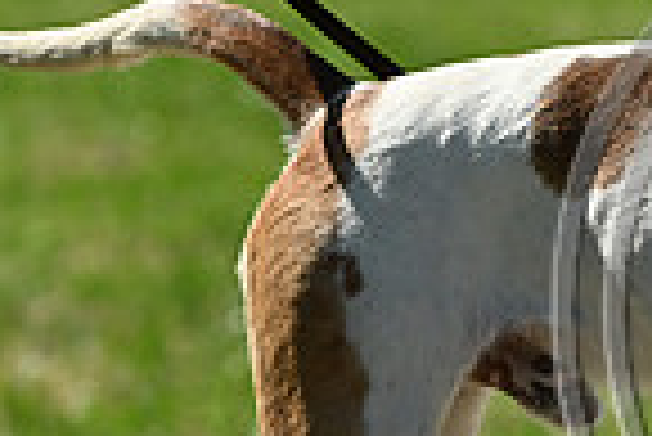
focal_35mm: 499
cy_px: 245
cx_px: 967
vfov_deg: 2.8
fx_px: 9046
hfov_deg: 4.1
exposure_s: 1/1250
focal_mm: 125
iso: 125
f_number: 4.5
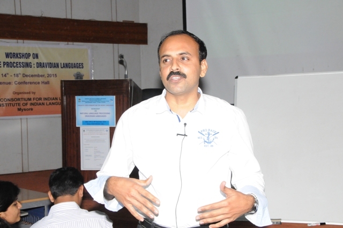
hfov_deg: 33.4
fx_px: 571
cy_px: 114
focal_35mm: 60
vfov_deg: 22.6
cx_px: 172
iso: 3200
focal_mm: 40
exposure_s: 1/125
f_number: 9
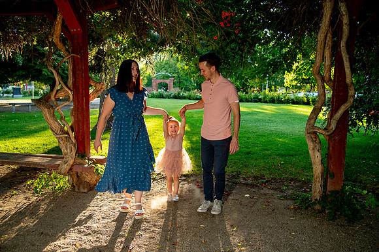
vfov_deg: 41.0
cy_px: 126
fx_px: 338
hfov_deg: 58.6
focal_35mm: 32
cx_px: 190
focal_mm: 31
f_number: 4.5
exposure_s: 1/160
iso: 640
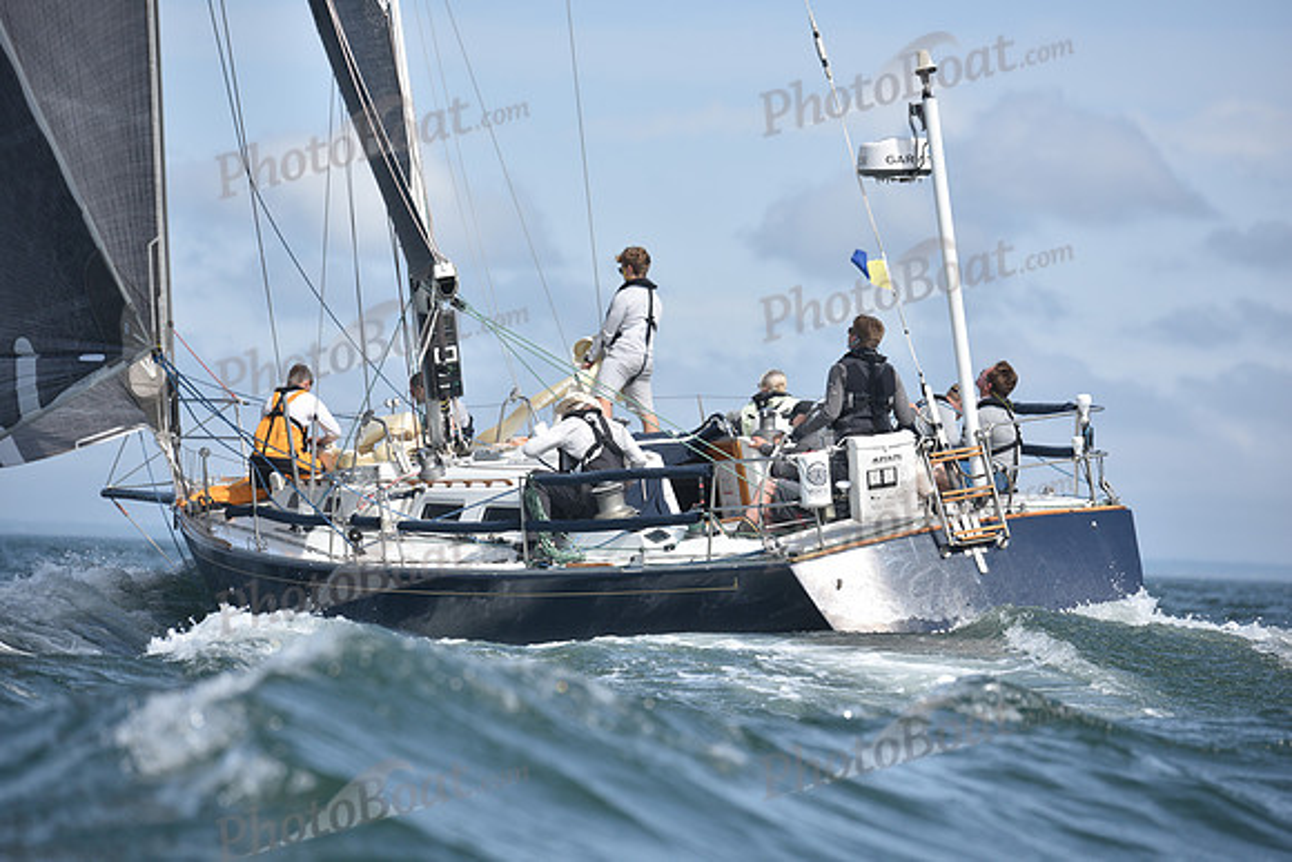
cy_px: 431
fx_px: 6282
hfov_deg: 11.7
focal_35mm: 175
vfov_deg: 7.9
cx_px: 646
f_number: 4.5
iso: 200
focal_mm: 175
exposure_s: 1/2500
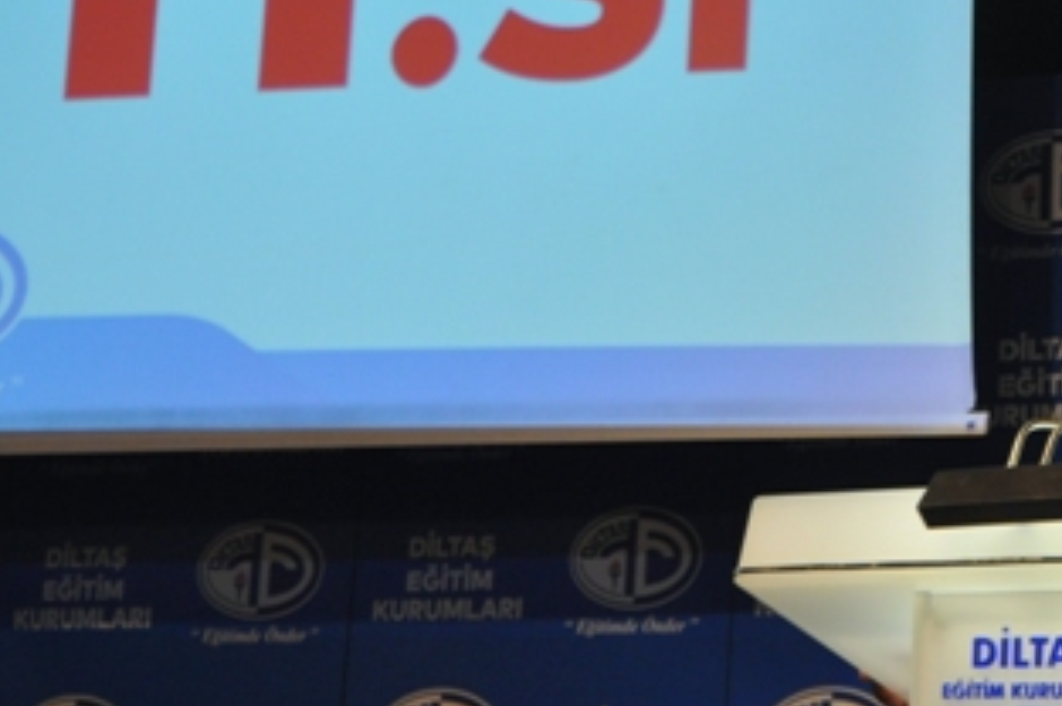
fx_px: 4332
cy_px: 107
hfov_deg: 13.9
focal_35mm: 147
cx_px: 869
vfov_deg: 9.3
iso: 800
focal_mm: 48
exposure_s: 1/50
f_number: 4.5
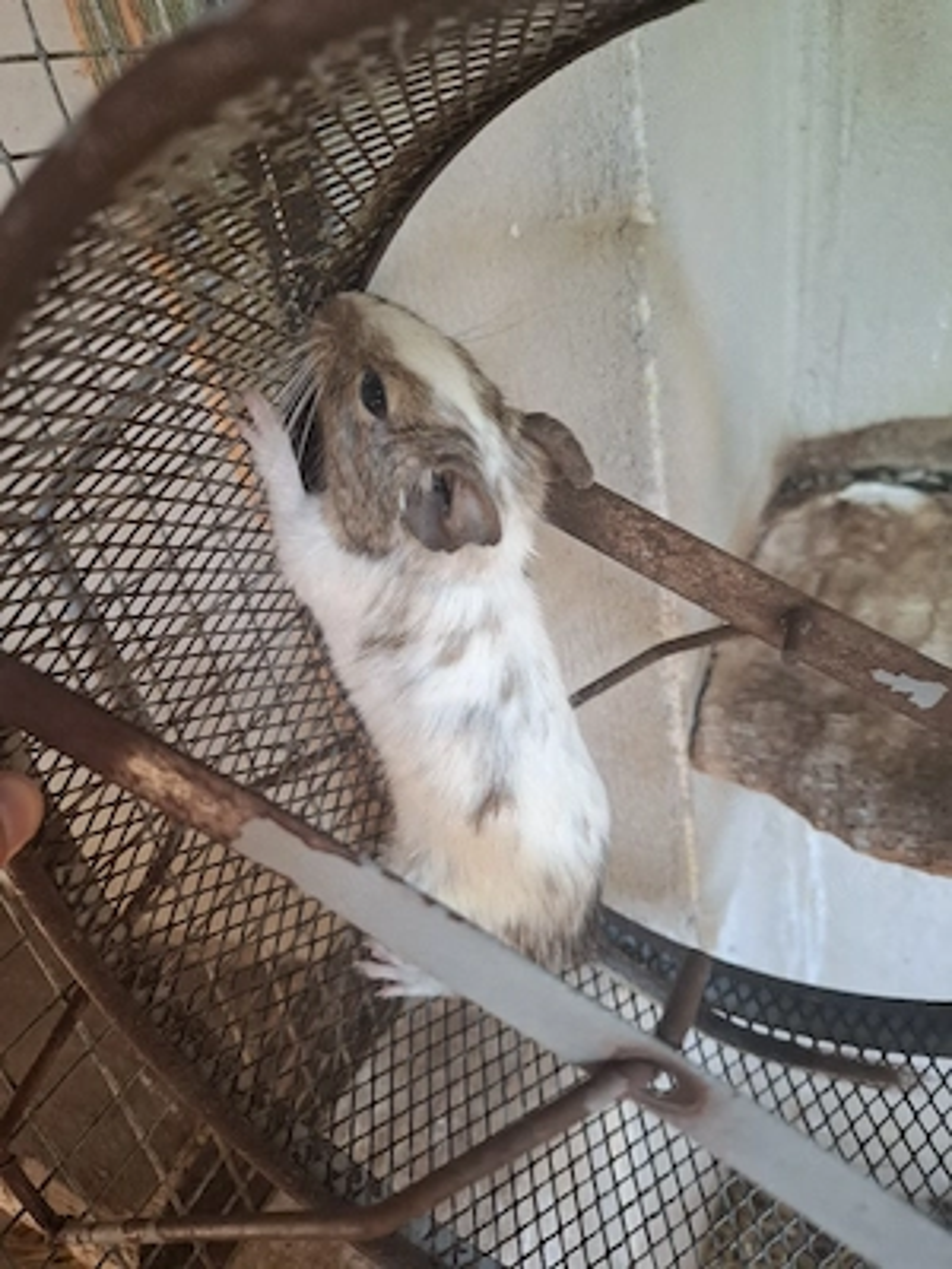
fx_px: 843
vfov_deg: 73.9
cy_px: 634
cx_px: 476
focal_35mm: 23
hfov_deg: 58.9
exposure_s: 1/50
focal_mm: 5.54
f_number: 1.8
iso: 200
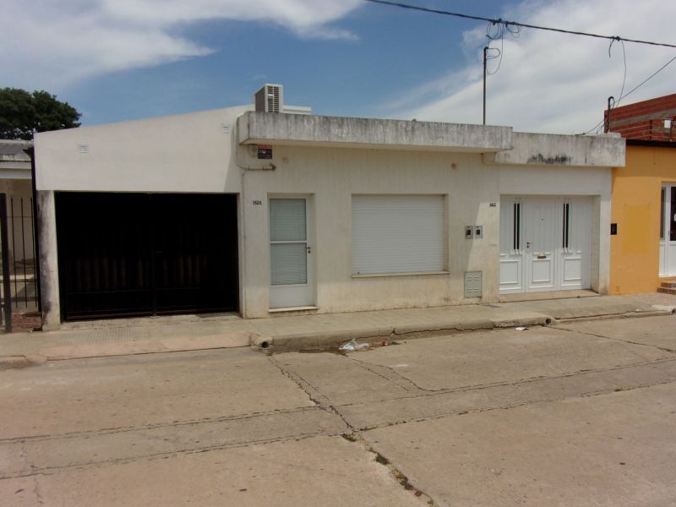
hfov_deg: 63.4
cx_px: 338
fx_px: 547
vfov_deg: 49.7
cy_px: 254
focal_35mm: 28
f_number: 10.8
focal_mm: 5.1
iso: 80
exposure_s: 1/200
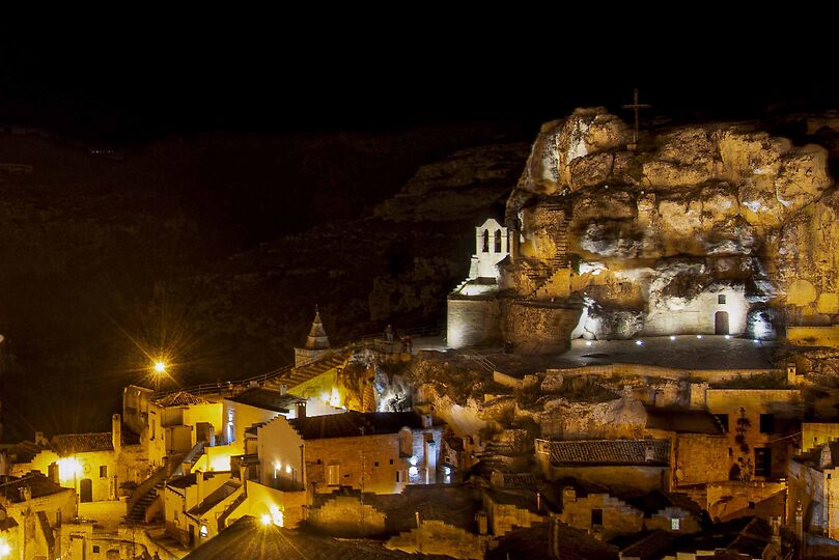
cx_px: 41
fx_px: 2075
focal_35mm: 89
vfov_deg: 15.4
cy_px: 216
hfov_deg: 22.2
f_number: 8
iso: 320
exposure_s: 8
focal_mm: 30
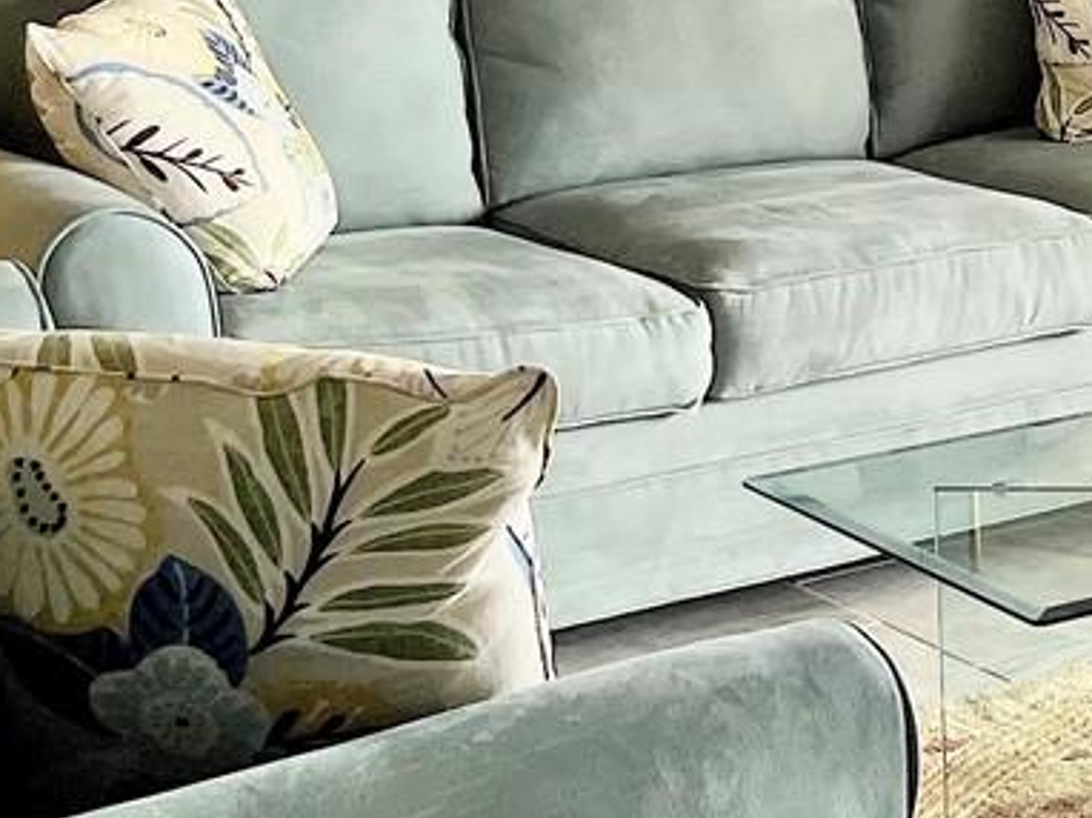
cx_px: 1609
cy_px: -74
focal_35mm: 109
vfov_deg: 13.3
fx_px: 3436
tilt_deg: -6.8
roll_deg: -0.6
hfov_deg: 16.5
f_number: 1.6
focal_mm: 5.1
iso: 50
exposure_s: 1/173
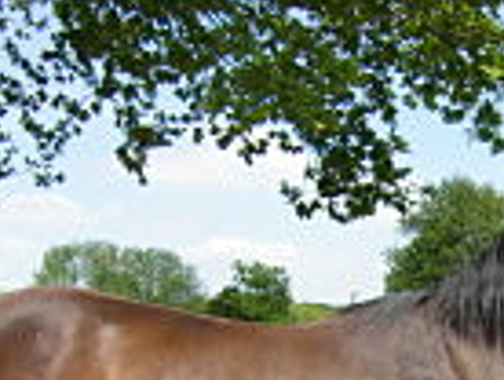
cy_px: 530
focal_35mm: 81
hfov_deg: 23.3
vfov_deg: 16.9
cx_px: 482
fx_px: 1181
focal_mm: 4.9
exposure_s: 1/800
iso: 64
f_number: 2.6
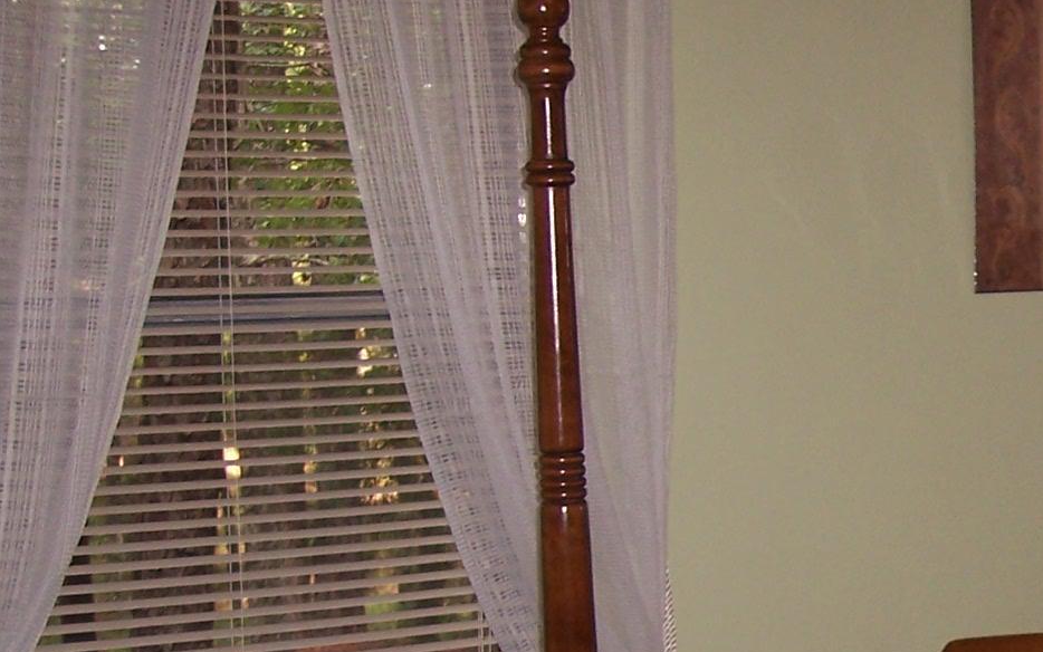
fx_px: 2900
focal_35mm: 102
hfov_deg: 19.6
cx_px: 1107
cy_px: 677
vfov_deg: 12.7
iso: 100
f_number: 2.8
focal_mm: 8
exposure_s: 1/60
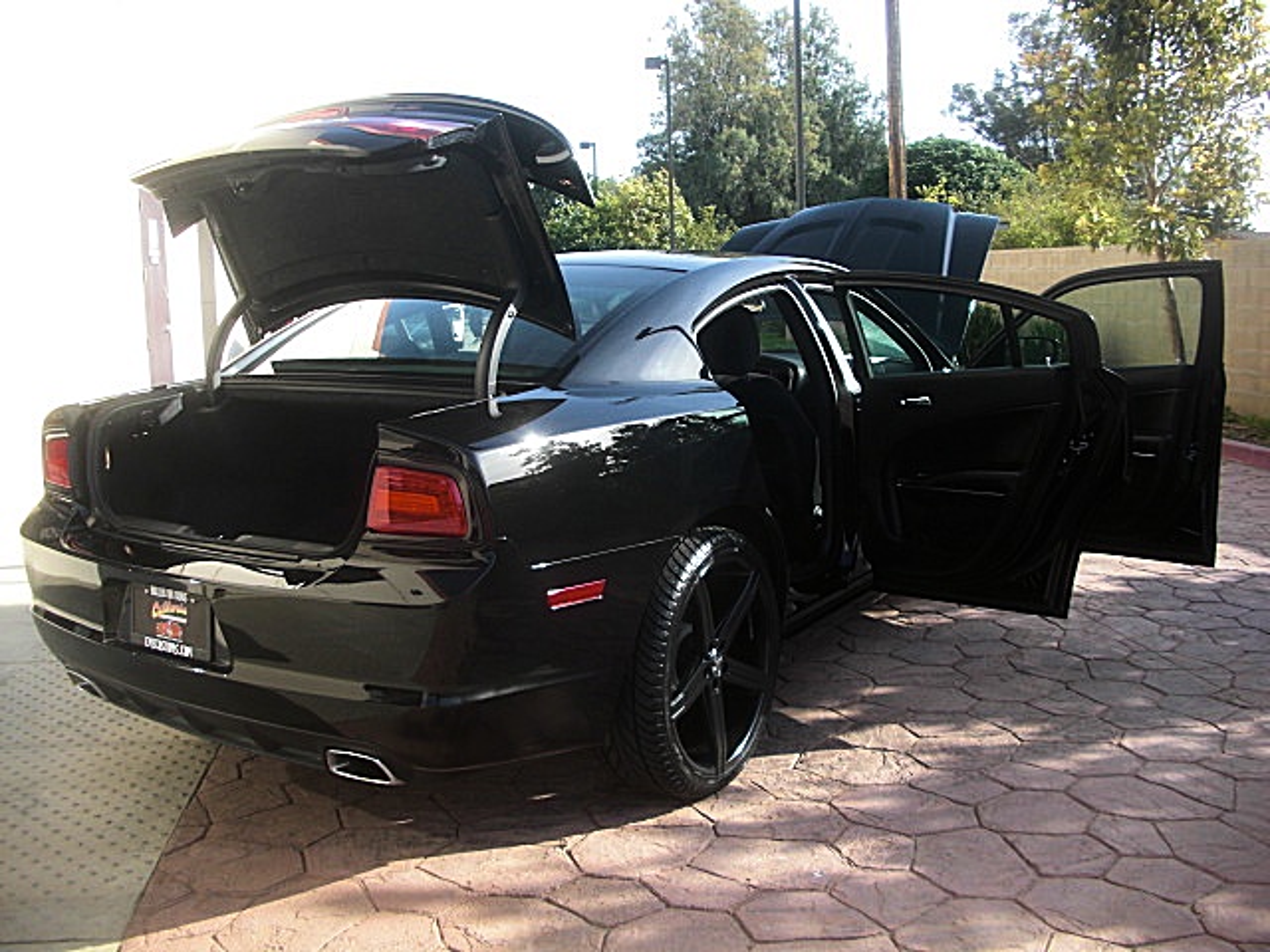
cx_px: 635
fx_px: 1321
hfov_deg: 51.4
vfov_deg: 39.7
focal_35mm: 36
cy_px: 476
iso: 50
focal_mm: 6.3
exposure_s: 1/250
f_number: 2.8
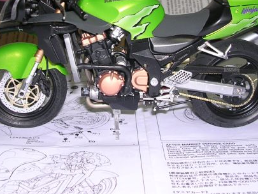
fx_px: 447
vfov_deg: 24.1
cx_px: 115
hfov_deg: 32.1
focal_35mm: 60
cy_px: 44
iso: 100
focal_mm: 5.8
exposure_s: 1/60.1
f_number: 2.8
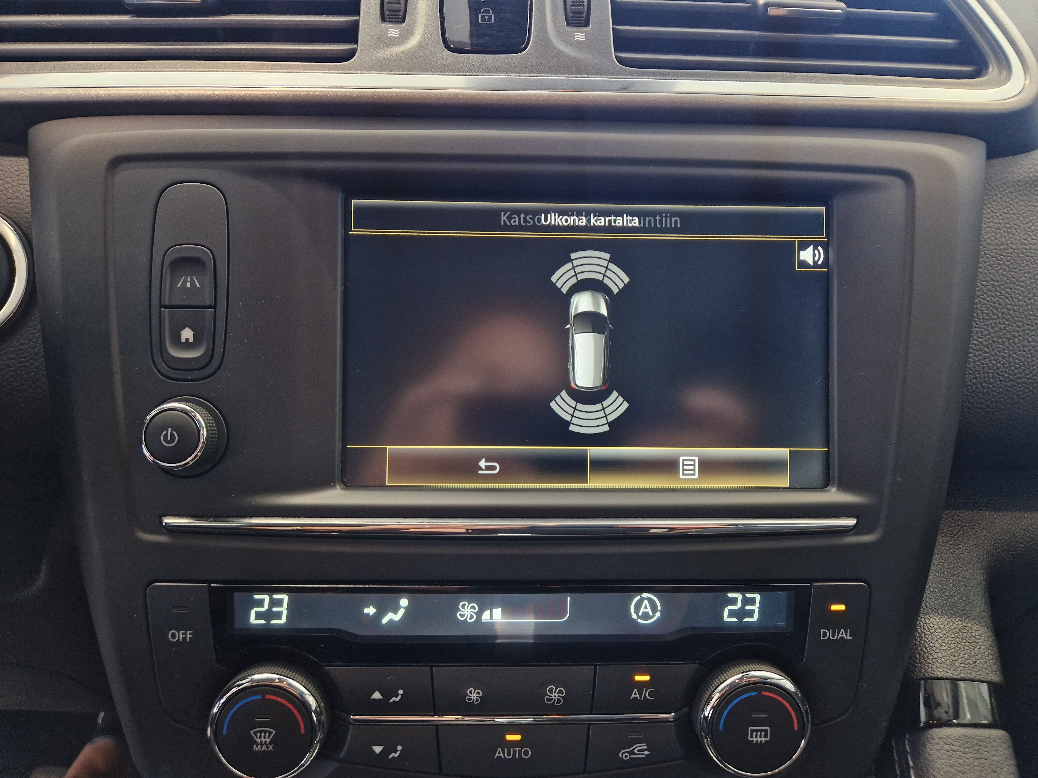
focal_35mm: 23
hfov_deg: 73.9
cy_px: 389
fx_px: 690
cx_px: 519
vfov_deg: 58.9
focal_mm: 5.4
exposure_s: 1/100
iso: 200
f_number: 1.8
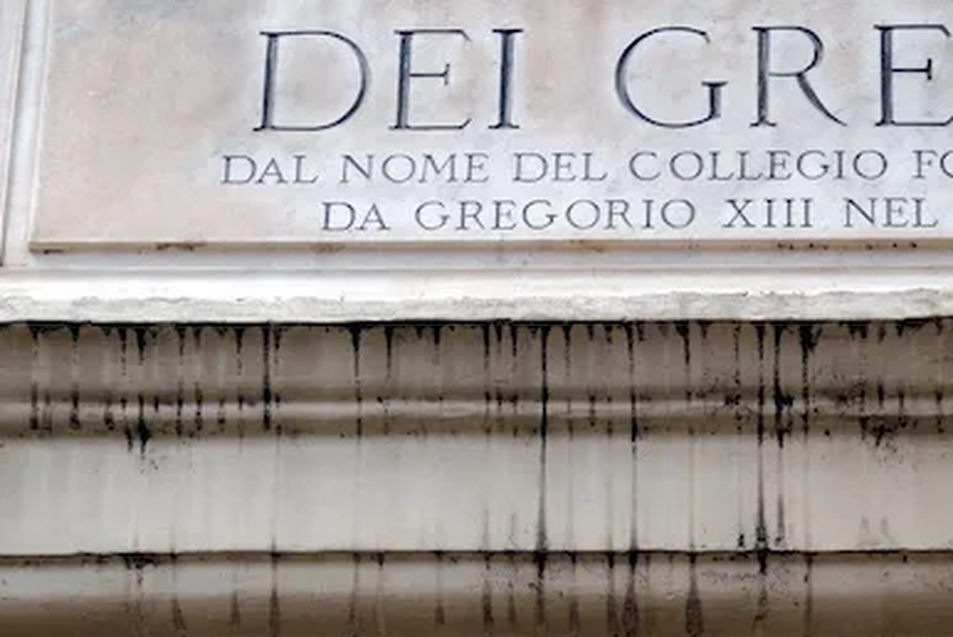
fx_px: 5245
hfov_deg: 10.4
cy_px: 74
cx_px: 689
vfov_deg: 6.9
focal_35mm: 198
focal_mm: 37.1
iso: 200
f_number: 3.8
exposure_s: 1/80
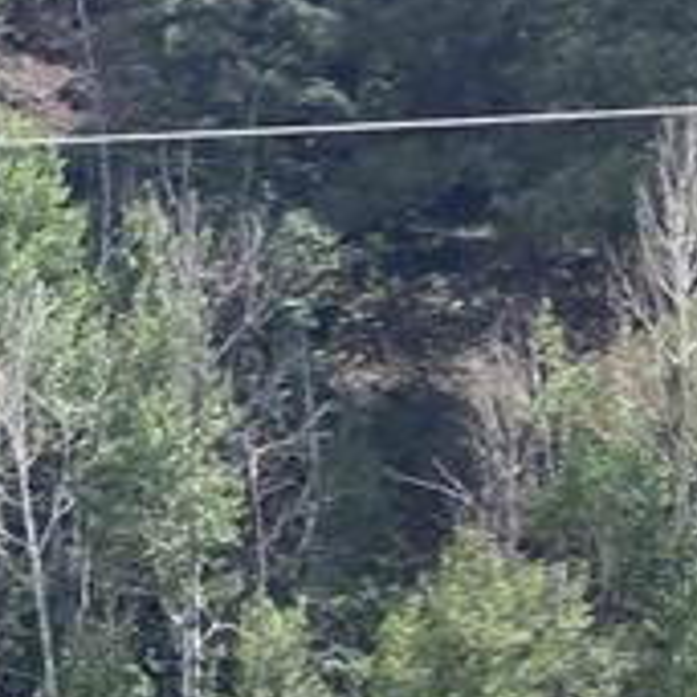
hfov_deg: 9.7
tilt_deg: +3.0
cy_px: 689
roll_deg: +0.6
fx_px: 3371
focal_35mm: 148
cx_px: -1231
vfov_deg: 11.7
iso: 20
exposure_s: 1/1143
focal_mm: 3.99
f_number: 1.8
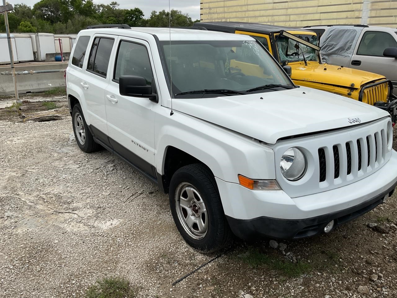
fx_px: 333
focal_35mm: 29
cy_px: 149
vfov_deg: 48.2
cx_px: 198
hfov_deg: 61.7
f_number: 1.8
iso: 16
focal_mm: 3
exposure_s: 1/1311
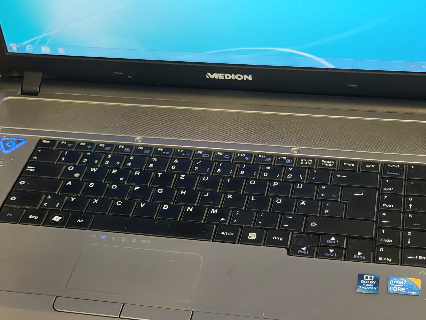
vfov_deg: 20.9
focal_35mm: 70
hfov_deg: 27.8
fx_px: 862
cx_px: 207
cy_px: 225
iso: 1000
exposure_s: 1/33.3
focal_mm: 6.07
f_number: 1.7
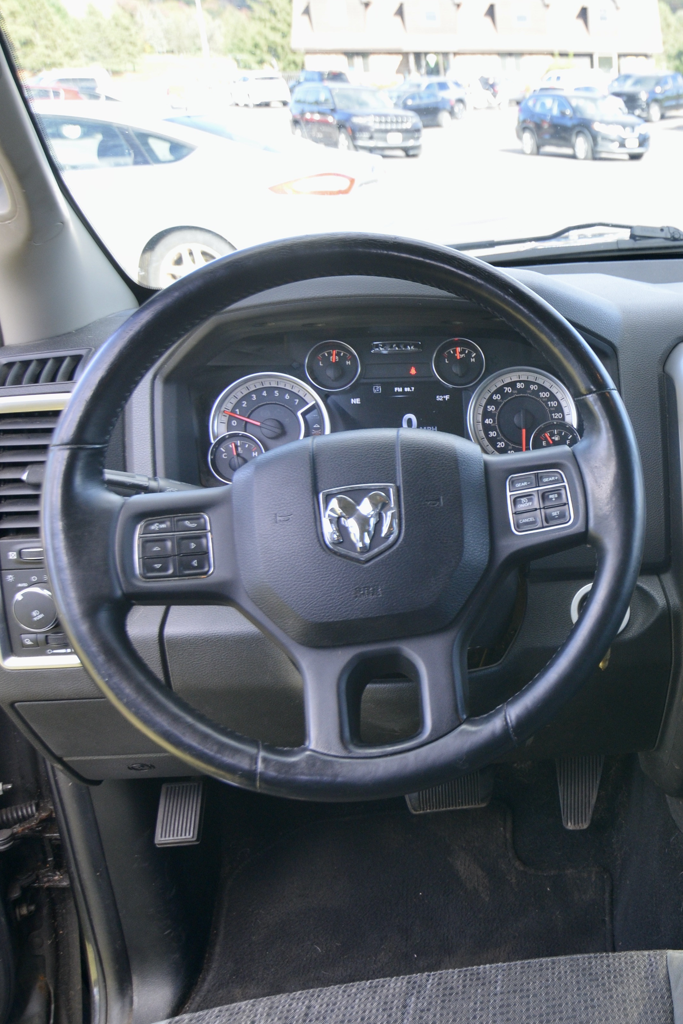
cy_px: 508
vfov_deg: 51.9
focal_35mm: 37
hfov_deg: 31.8
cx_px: 754
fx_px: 1053
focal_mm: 16
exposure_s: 1/125
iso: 280
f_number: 5.6
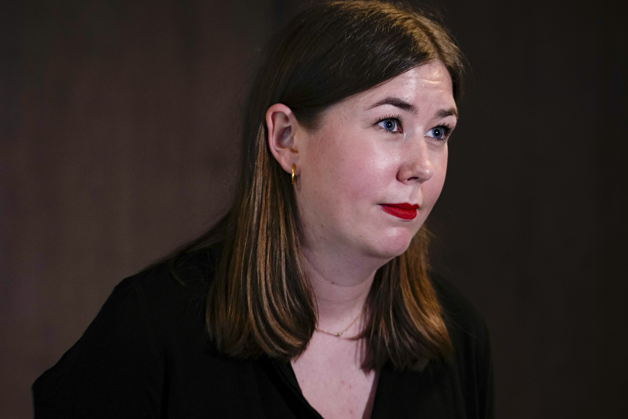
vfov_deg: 9.7
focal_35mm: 142
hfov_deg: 14.4
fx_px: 2477
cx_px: 314
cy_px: 210
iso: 500
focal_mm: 95
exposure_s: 1/40
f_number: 2.8
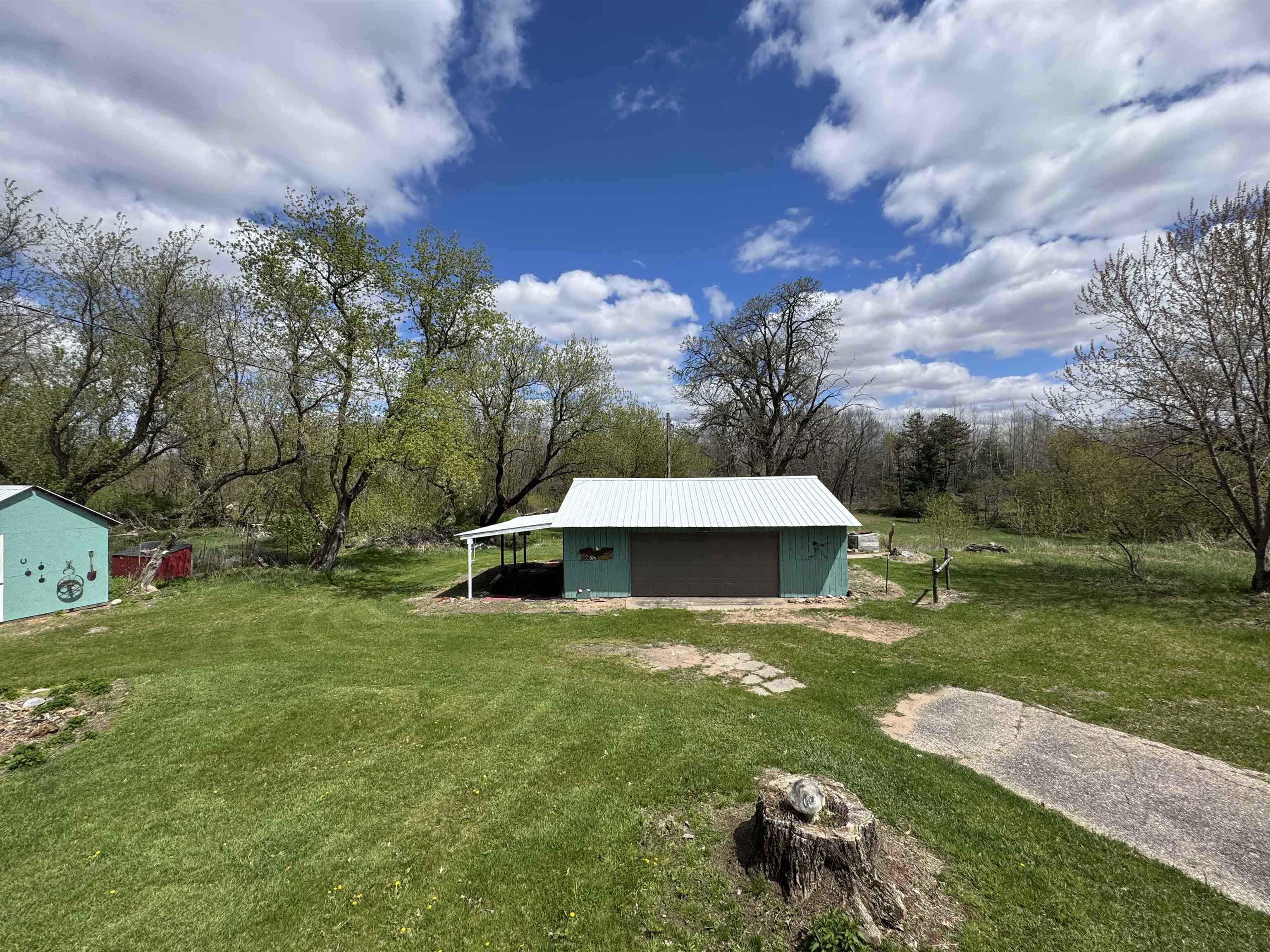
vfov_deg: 85.7
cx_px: 635
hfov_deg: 102.1
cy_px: 476
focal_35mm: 14
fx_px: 514
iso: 50
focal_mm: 2.22
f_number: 2.2
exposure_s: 1/2874
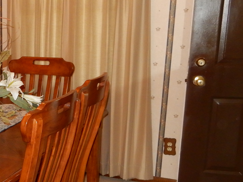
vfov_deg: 24.3
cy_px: 119
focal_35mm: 60
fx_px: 421
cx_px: -38
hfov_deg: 28.6
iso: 320
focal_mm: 4.5
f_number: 3.7
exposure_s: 1/30
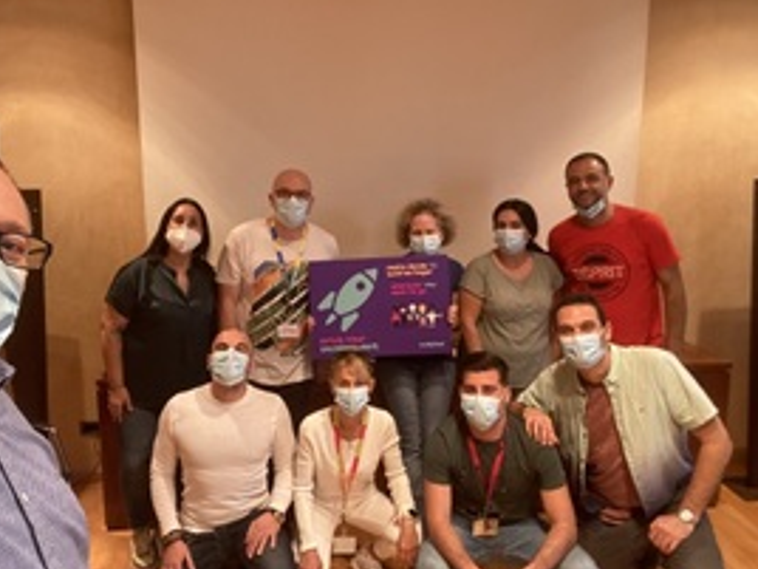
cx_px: 331
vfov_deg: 46.8
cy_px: 275
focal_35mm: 30
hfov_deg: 59.8
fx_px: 657
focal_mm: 2.71
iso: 250
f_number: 2.2
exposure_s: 1/50
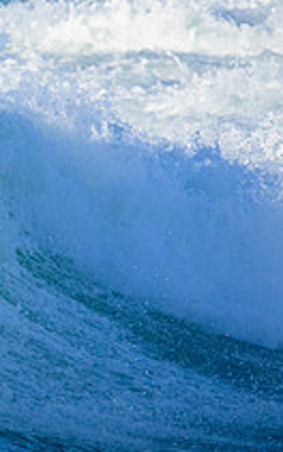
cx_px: -304
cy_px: 115
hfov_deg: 0.6
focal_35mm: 2244
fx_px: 27673
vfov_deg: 0.9
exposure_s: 1/2000
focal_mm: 800
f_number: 11
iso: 1250
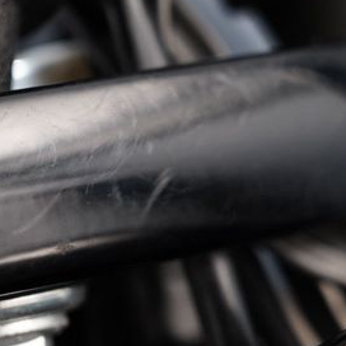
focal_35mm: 210
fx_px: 2375
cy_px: 153
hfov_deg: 8.3
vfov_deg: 8.3
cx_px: 76
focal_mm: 105
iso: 1600
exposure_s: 1/60
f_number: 4
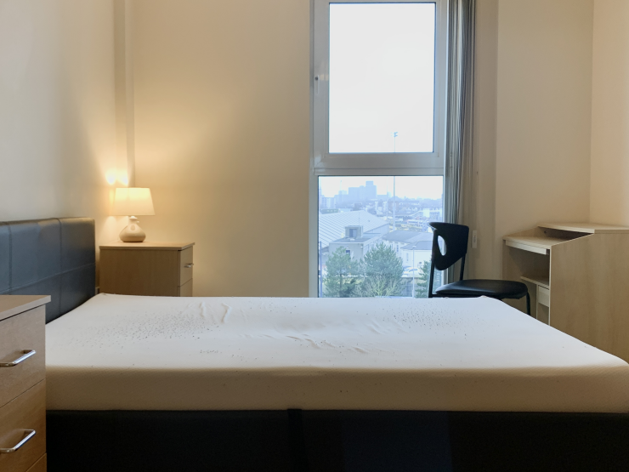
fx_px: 654
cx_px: 295
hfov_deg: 51.3
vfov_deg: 39.7
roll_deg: -0.7
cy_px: 236
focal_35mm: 36
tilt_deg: -2.6
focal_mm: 4.25
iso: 100
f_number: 1.8
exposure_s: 1/50
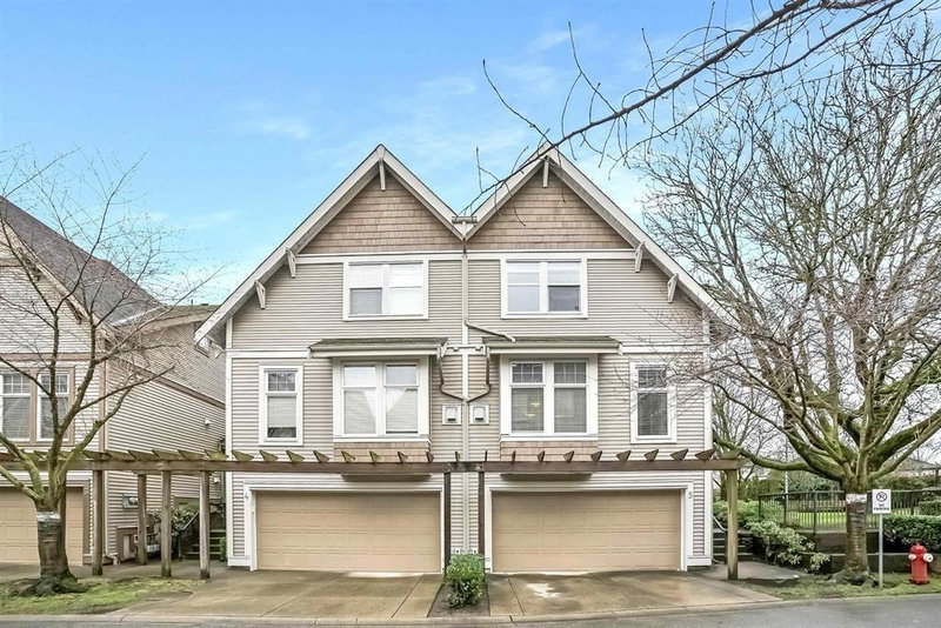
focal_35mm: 16
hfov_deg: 96.7
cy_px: 314
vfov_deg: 73.8
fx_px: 418
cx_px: 470
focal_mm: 16
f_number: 5.6
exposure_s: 1/100
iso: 80
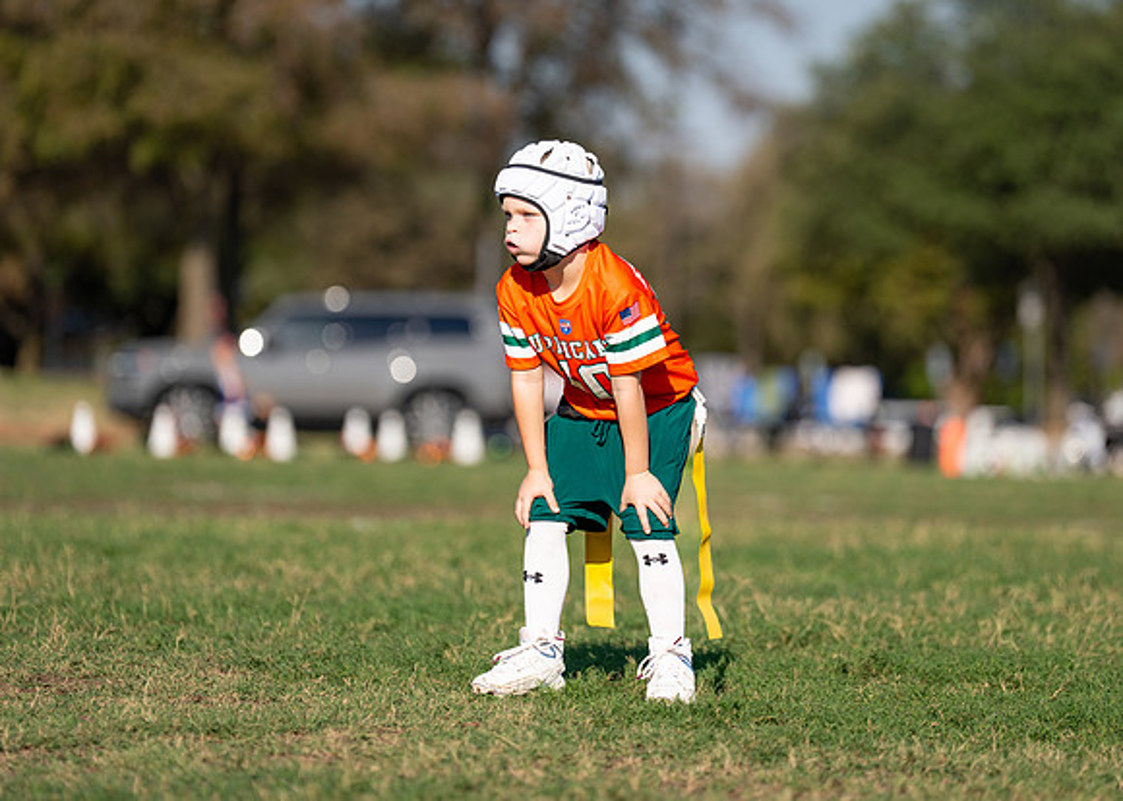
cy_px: 343
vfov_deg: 6.9
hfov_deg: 9.6
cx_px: 600
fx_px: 6694
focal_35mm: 210
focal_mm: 165
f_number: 2.8
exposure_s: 1/4000
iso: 160
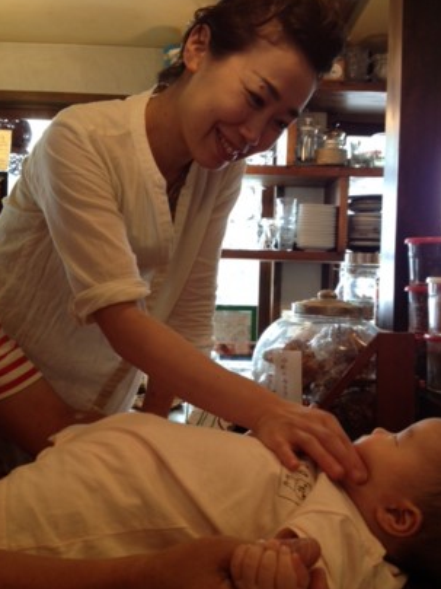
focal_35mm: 39
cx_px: 229
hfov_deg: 36.8
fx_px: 662
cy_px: 289
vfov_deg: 47.9
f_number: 2.4
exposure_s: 1/24
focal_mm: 4.28
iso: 50
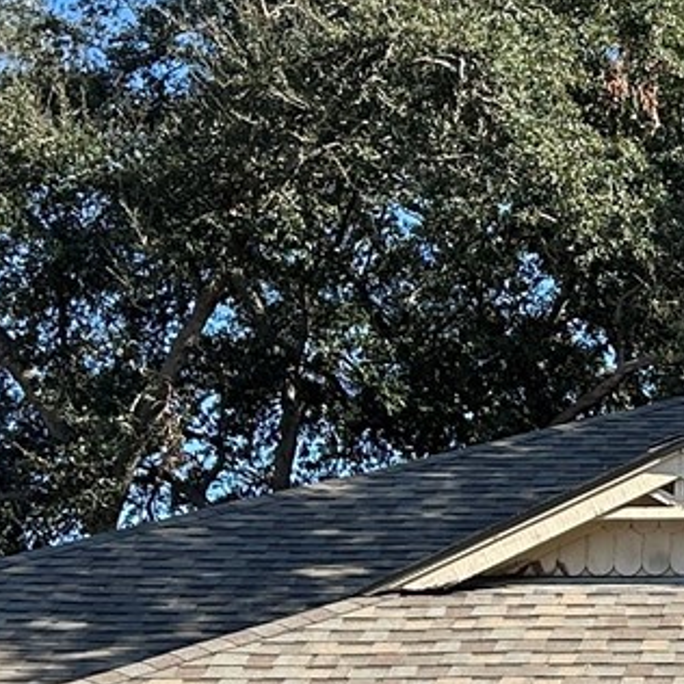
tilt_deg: +14.2
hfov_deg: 11.3
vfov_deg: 11.7
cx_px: 976
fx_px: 3331
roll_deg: +0.0
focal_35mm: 149
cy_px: 342
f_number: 1.5
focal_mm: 5.7
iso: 50
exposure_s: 1/1488
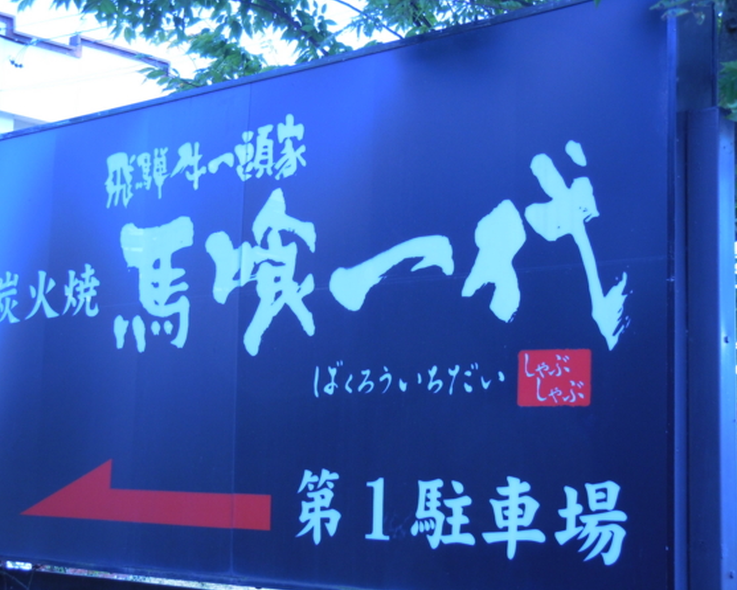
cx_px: 344
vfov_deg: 24.6
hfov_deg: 30.5
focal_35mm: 62
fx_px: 1353
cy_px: 296
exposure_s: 1/80
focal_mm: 10.6
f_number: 4
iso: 200
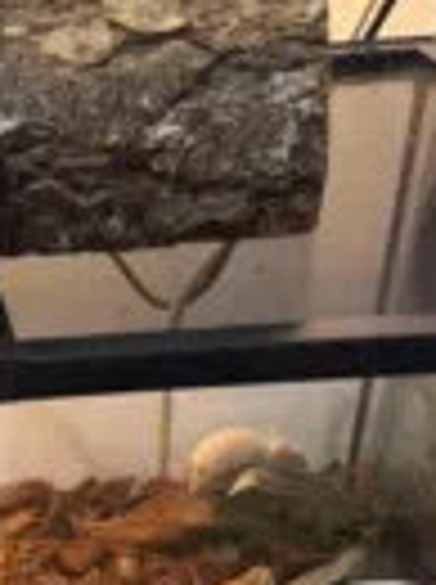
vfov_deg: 23.1
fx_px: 1247
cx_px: -135
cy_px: 783
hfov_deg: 18.4
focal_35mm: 74
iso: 160
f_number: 1.78
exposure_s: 1/50
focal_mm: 6.76
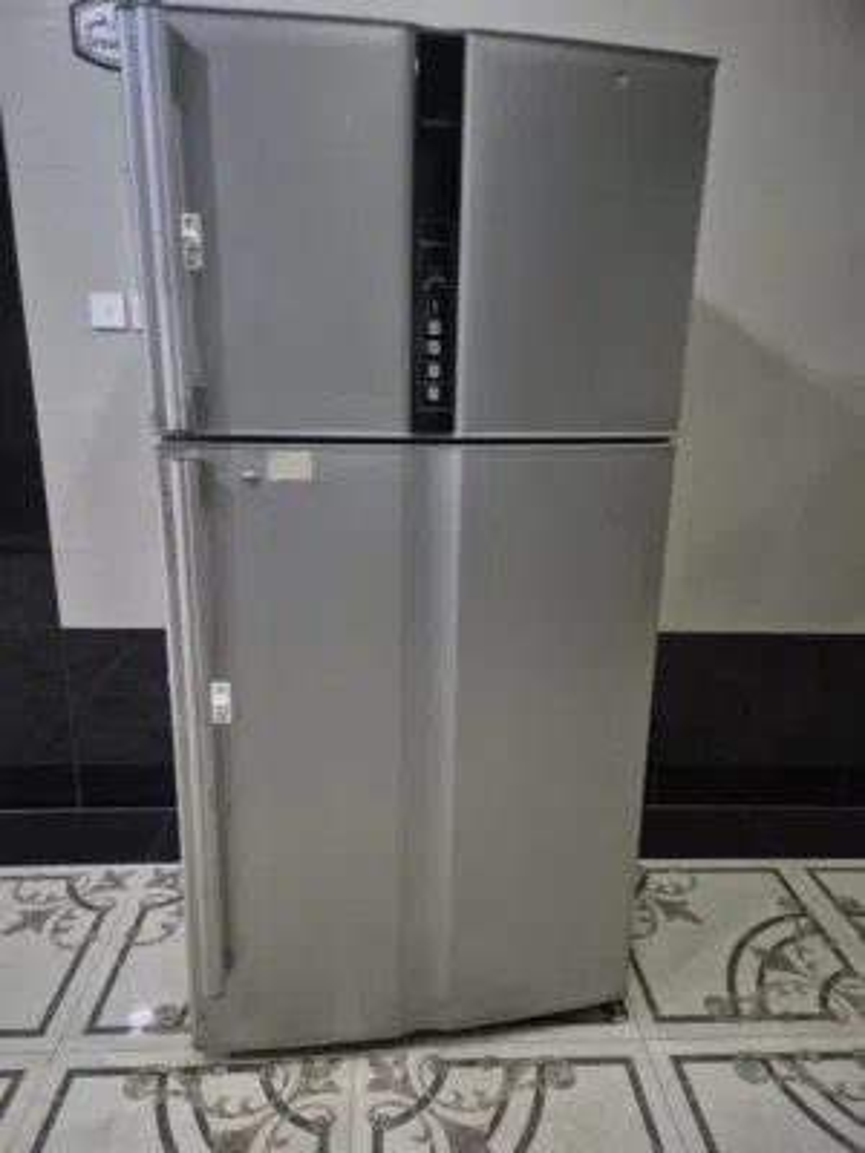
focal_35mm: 23
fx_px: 766
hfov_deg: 58.9
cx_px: 432
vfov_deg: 73.9
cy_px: 576
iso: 1600
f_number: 1.8
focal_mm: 5.4
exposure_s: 1/33
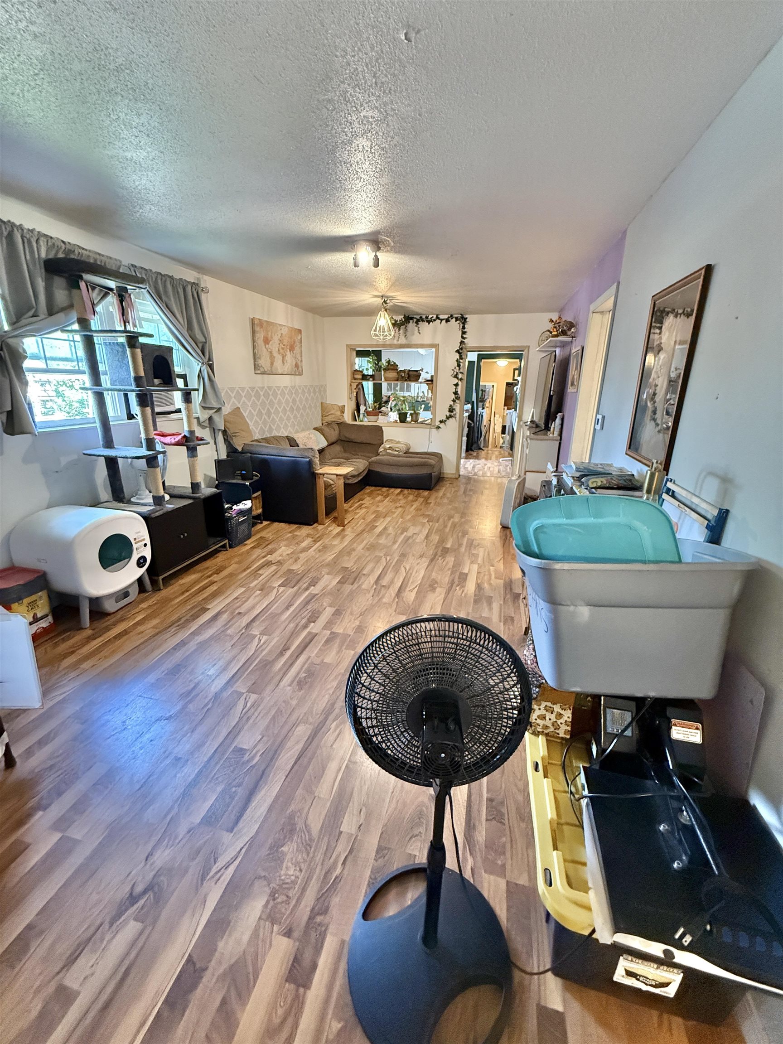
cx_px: 392
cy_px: 522
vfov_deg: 102.1
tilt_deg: -18.6
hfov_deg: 85.7
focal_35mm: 14
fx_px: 422
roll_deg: -0.8
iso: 800
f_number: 2.2
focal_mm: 2.22
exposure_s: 1/60
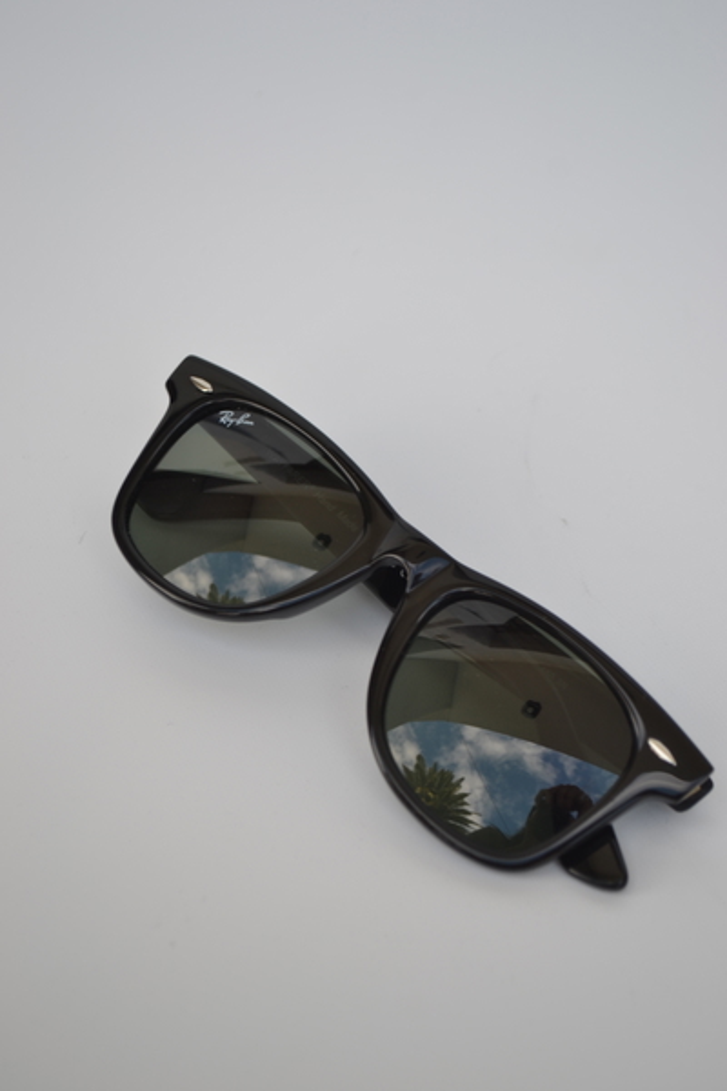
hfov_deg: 20.2
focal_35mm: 68
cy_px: 546
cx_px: 364
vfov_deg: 29.9
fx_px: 2045
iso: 100
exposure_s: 1/80
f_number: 6.3
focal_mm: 45
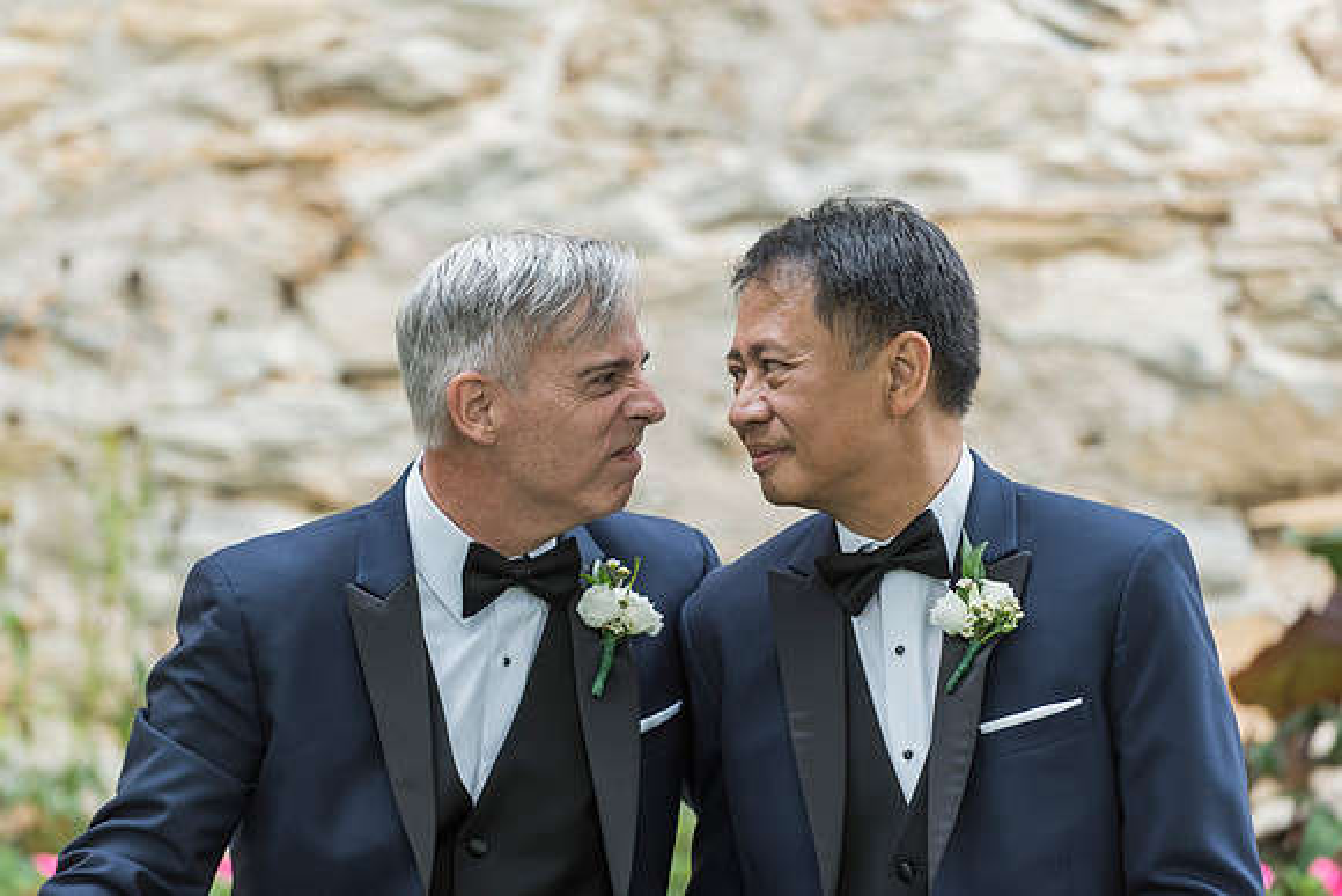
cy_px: 425
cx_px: 637
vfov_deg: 8.4
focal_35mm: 163
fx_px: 6073
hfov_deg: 12.6
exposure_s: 1/500
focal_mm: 155
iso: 400
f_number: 3.5
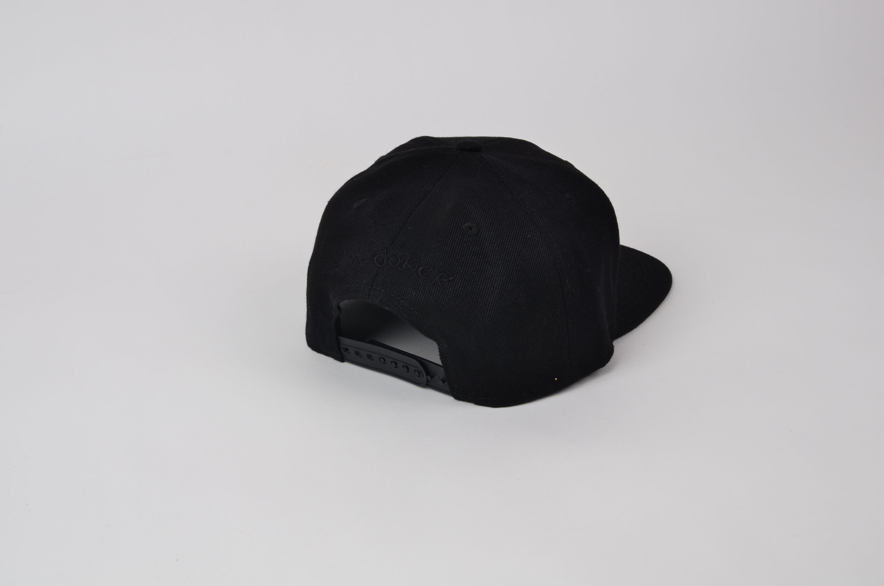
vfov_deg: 25.6
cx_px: 442
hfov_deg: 37.9
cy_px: 293
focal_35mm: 52
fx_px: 1287
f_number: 13
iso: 200
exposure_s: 1/1.6
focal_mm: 35
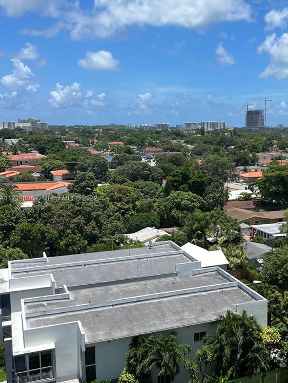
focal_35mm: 44
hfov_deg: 31.8
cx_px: 242
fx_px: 488
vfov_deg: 42.9
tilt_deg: -7.6
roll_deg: -0.2
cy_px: 199
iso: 50
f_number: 1.5
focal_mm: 5.7
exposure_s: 1/3257
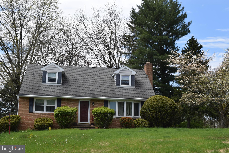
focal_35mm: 51
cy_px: 76
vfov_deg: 26.5
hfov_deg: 38.9
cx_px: 114
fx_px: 324
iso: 400
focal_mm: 34
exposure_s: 1/500
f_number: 11
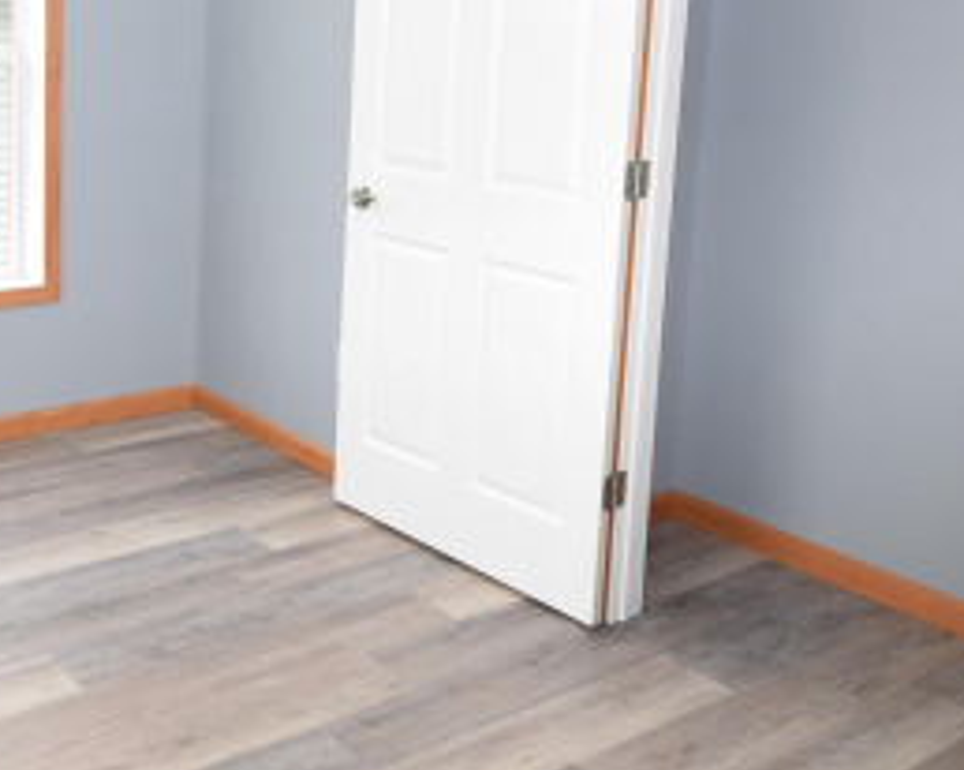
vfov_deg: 35.5
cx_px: 206
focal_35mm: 41
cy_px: 179
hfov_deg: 43.0
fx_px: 1169
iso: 400
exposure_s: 1/160
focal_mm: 10
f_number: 6.3
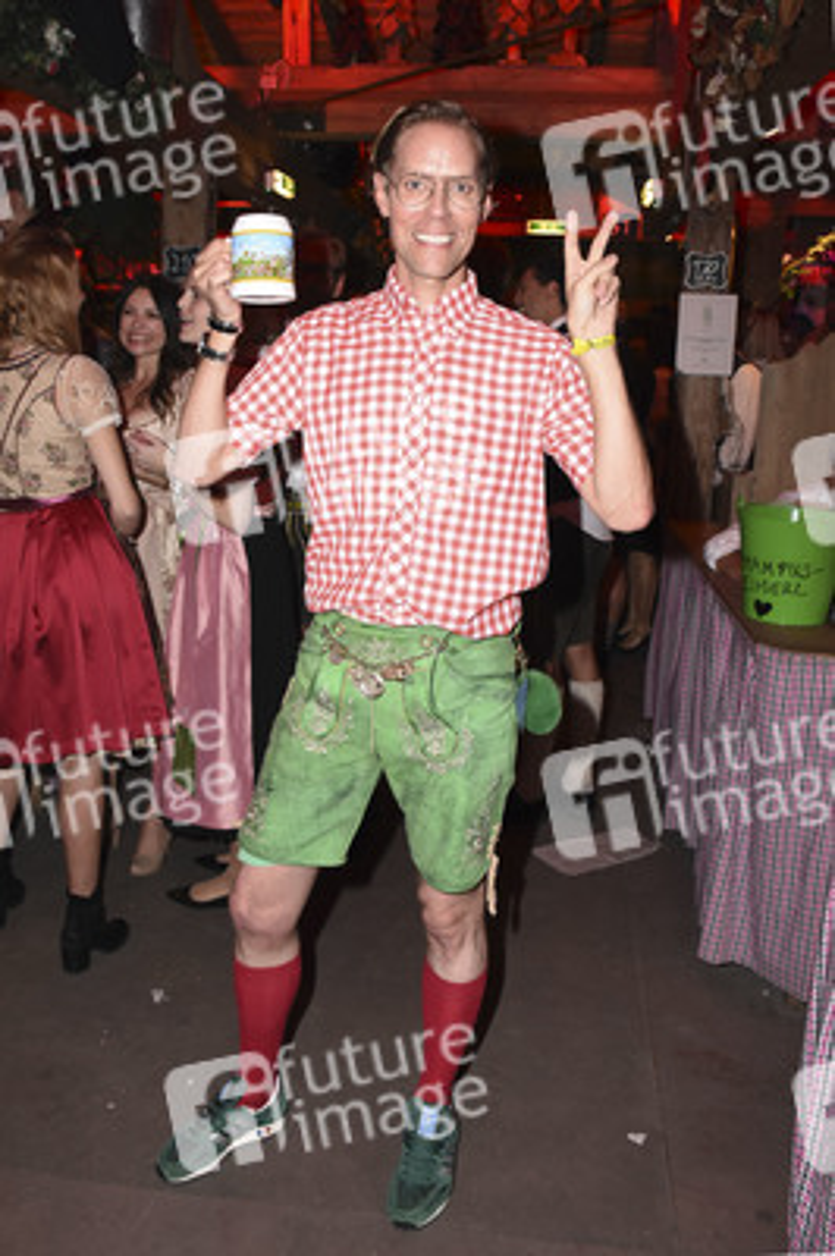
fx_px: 1045
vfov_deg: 62.0
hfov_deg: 43.5
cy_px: 628
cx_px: 418
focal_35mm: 30
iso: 1600
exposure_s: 1/160
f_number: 4.5
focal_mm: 20
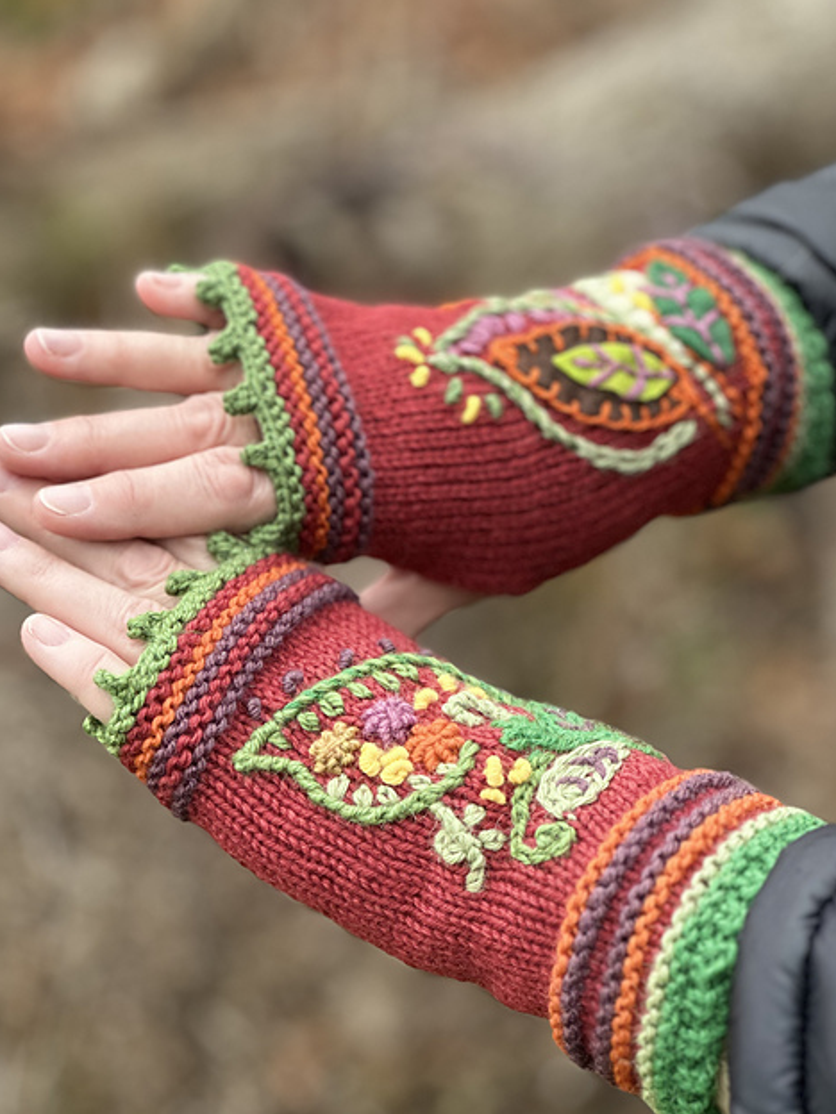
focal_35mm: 79
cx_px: 418
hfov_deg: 18.7
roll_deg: -5.1
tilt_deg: -7.7
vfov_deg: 24.7
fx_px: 2544
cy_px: 561
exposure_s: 1/121
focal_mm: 9
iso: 200
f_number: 2.8
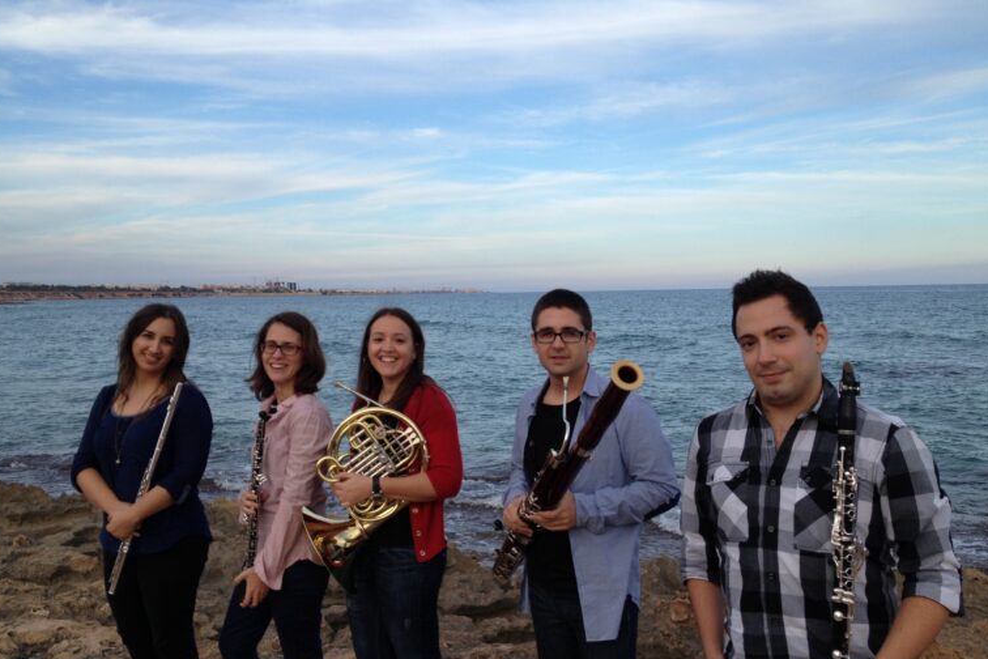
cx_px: 493
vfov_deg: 35.9
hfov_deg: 51.9
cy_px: 335
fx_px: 1015
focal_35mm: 37
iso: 50
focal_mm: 4.28
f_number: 2.4
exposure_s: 1/511
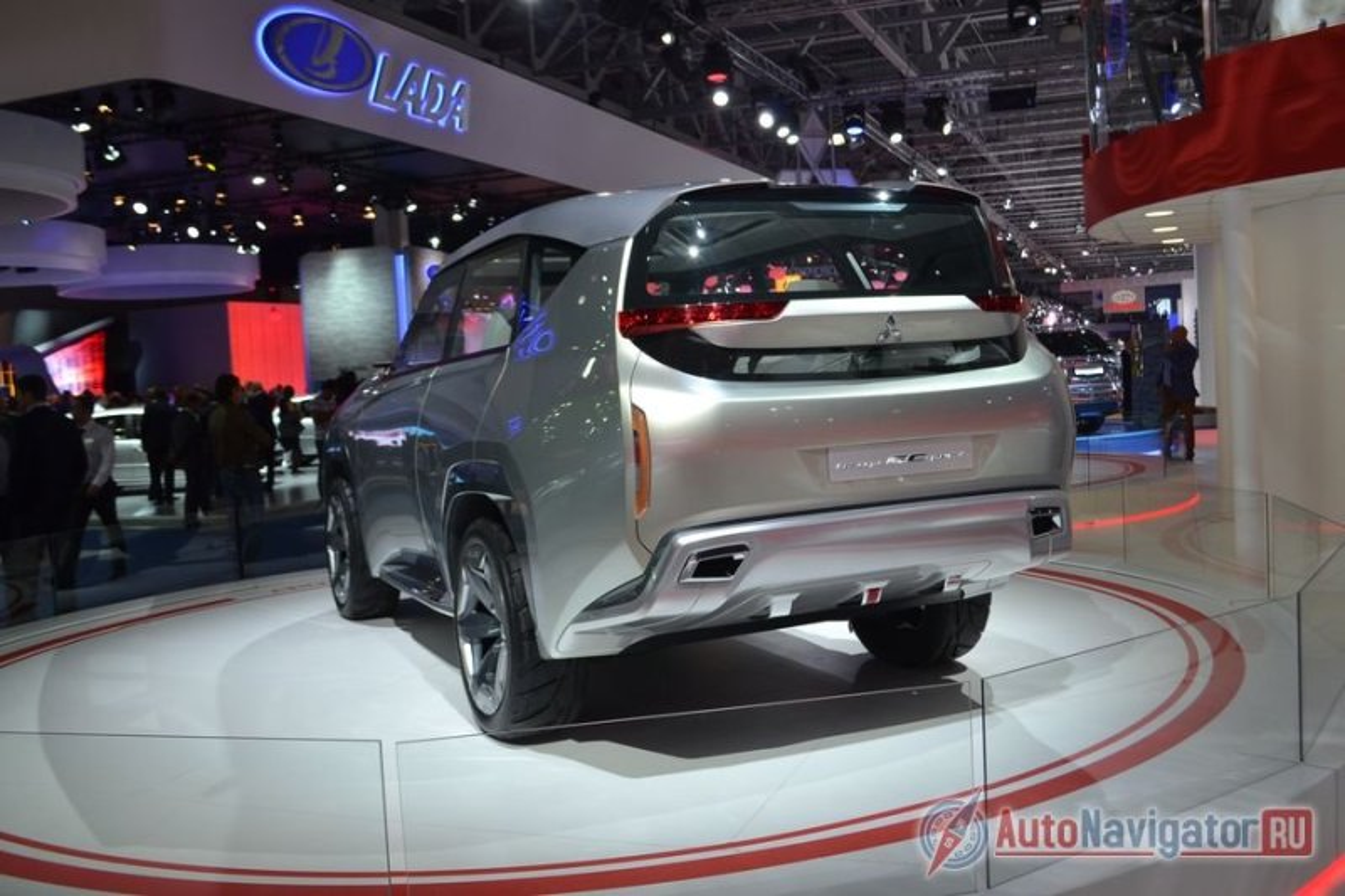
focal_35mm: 33
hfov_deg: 57.2
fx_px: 1233
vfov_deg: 40.0
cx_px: 672
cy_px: 448
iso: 400
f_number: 5
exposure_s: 1/100
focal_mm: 22
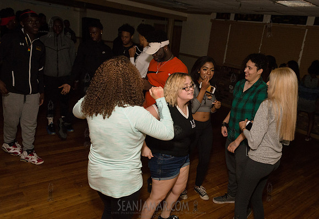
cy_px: 120
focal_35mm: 30
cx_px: 198
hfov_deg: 60.2
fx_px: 271
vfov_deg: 43.9
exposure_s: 1/320
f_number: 3.5
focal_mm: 24
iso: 2000
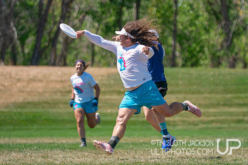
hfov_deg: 6.0
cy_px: 75
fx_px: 2369
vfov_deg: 4.0
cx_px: 154
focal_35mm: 344
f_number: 2.8
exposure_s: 1/4000
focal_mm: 200
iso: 200
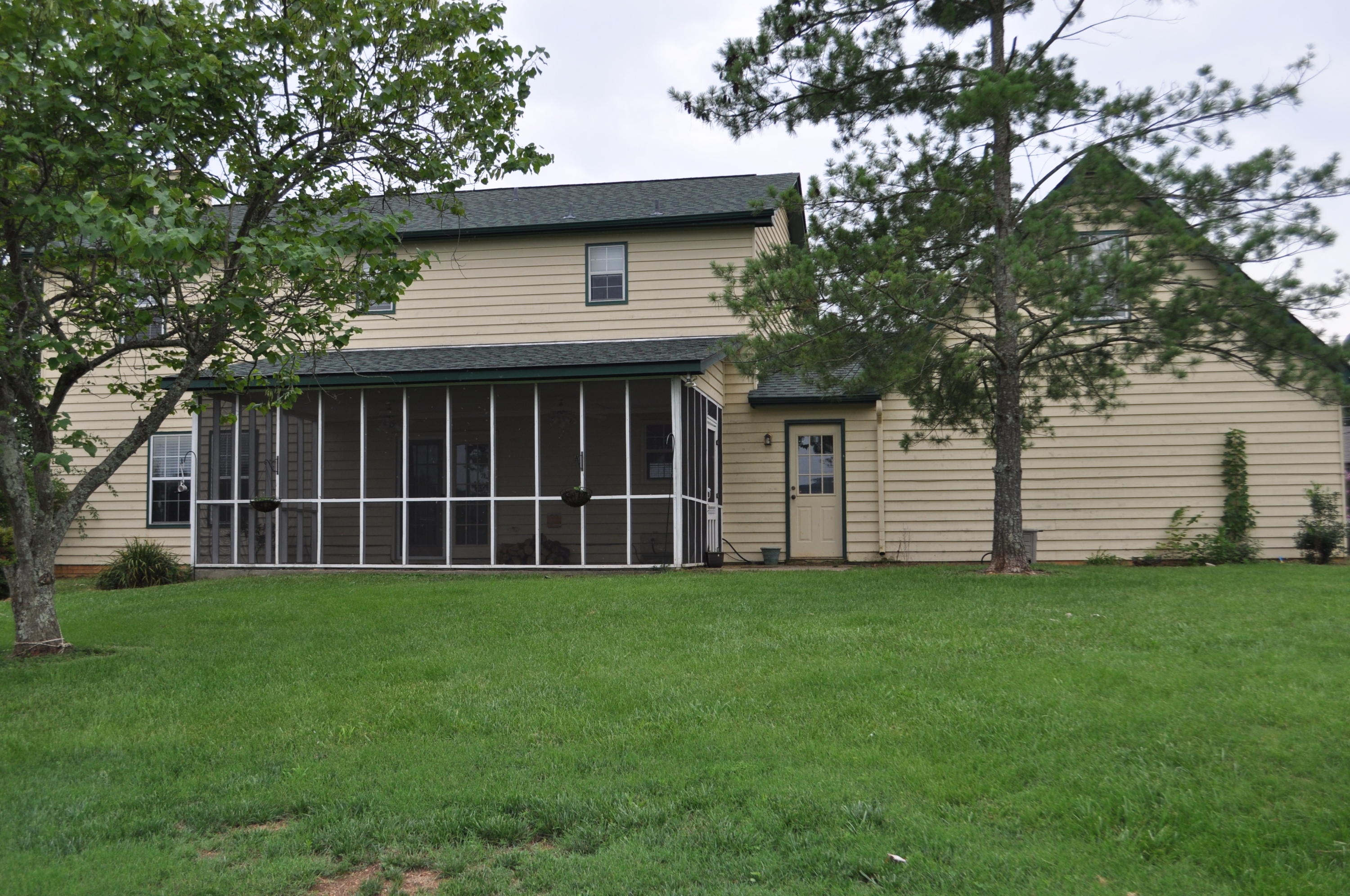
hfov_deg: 53.2
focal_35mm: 36
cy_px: 448
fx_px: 1348
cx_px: 675
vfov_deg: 36.8
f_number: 5.6
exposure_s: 1/125
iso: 200
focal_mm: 24
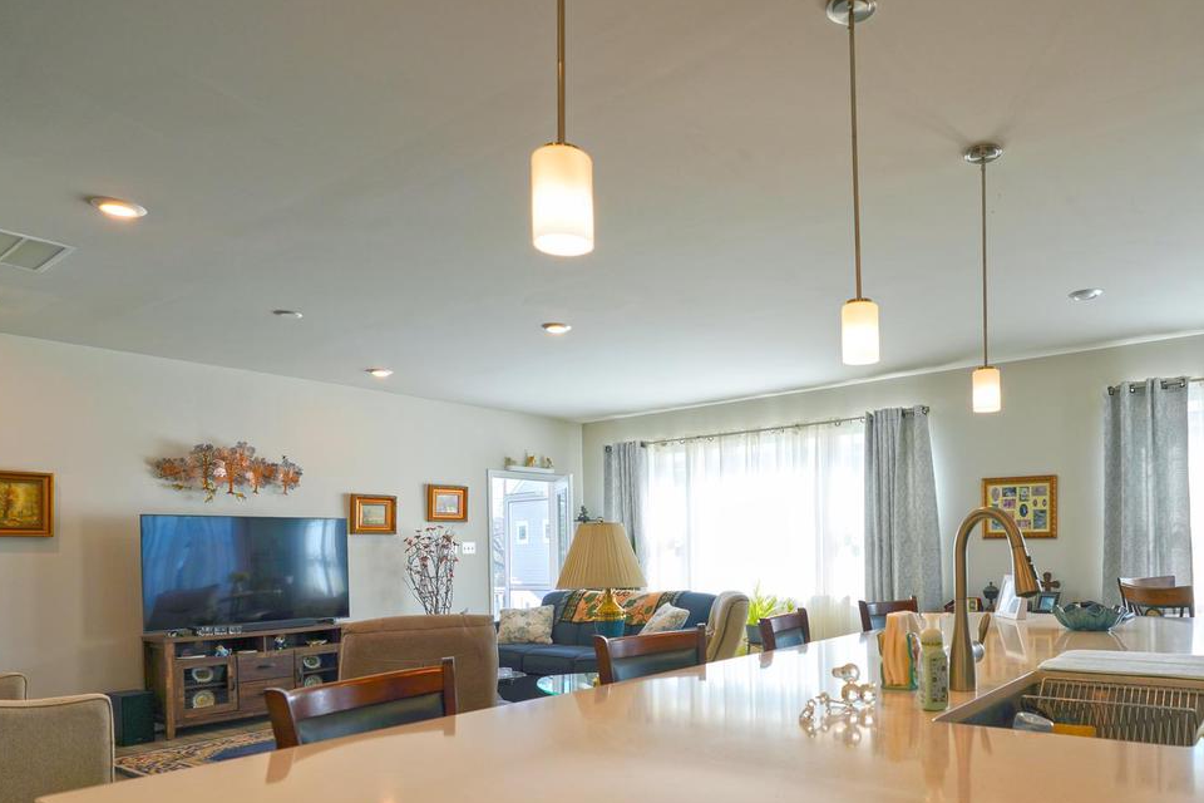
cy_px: 557
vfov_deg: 51.8
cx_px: 765
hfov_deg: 72.3
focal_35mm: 24
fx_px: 803
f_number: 4.5
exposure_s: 1/80
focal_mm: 16
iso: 100
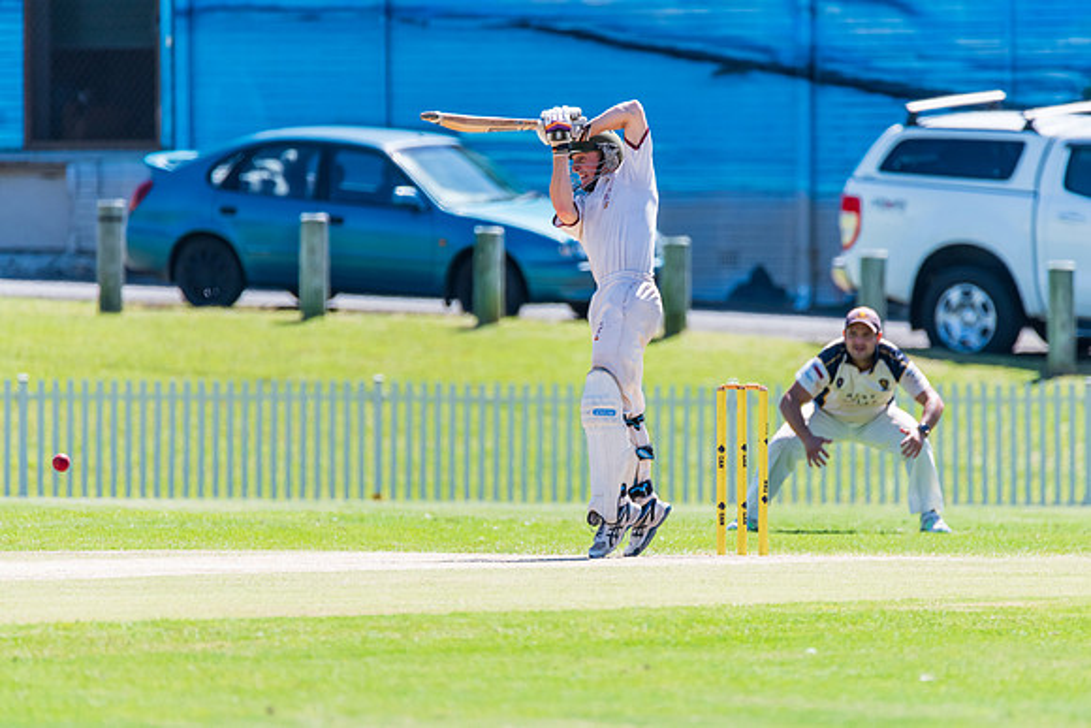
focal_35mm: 684
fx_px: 20731
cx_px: 567
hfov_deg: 3.0
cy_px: 383
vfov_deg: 2.0
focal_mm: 600
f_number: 6.3
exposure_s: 1/2000
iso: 640
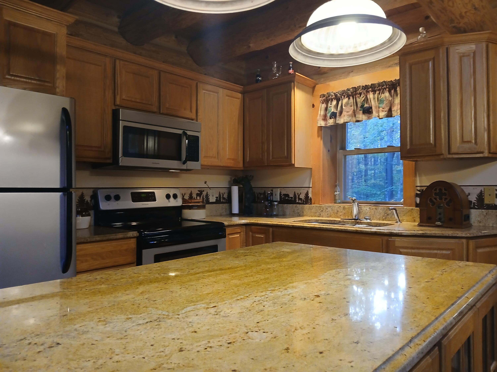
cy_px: 186
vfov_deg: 53.1
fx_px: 373
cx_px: 248
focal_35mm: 26
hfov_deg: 67.3
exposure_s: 1/40
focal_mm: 3.98
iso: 250
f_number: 1.8
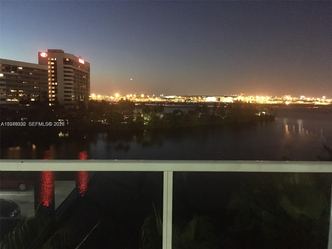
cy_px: 124
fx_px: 278
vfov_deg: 48.2
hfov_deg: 61.7
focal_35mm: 29
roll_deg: -0.3
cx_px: 166
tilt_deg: -5.7
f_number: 2.2
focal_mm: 4.15
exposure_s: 1/15
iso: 1250
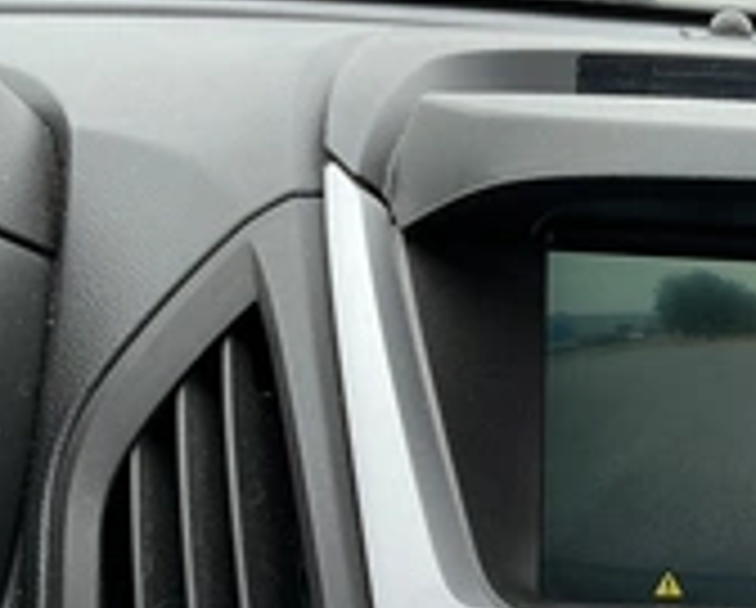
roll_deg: -4.2
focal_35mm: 65
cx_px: 770
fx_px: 1457
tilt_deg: -22.5
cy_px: 572
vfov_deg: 22.8
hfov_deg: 27.3
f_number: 1.8
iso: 20
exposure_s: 1/235
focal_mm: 3
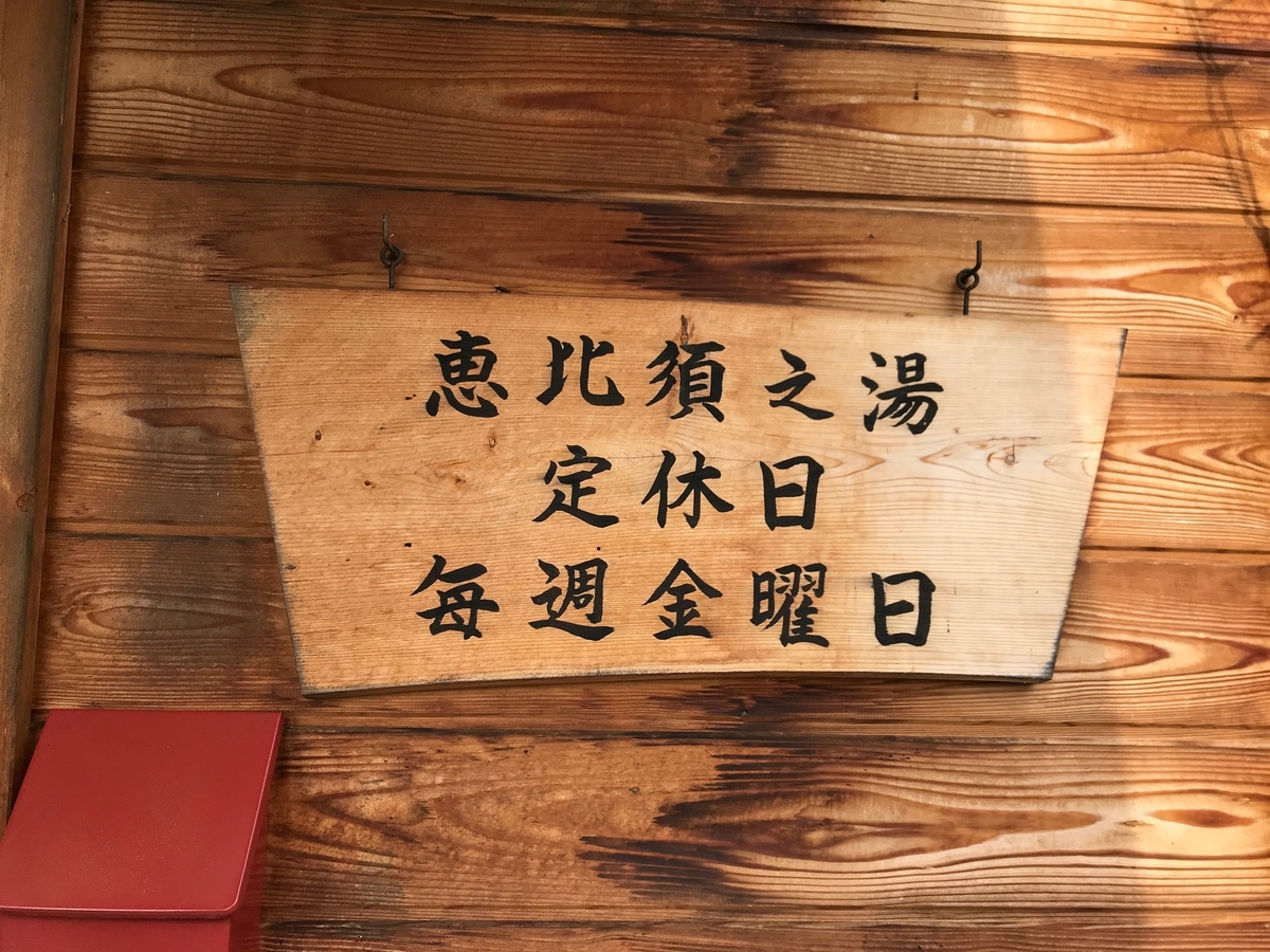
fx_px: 1027
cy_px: 476
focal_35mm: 28
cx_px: 635
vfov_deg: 49.7
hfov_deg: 63.4
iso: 20
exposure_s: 1/855
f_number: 1.8
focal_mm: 3.99
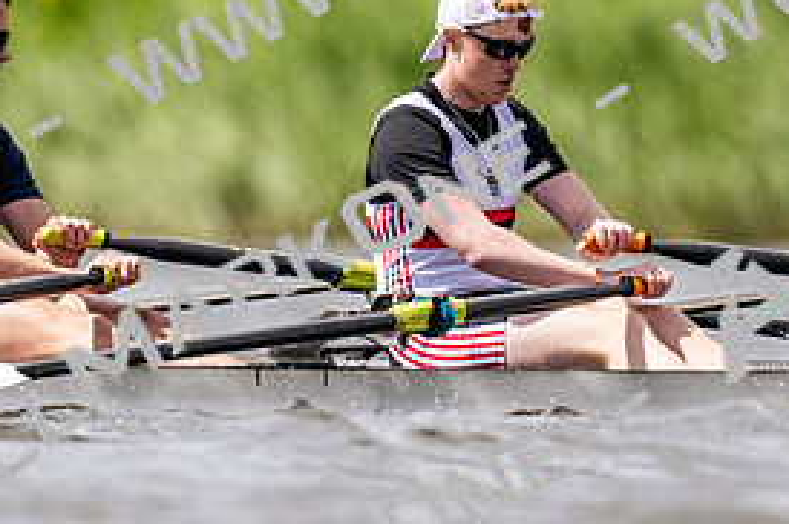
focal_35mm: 1908
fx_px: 41767
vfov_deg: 0.7
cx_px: 464
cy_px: 112
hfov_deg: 1.1
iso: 280
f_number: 4
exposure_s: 1/2500
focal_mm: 600
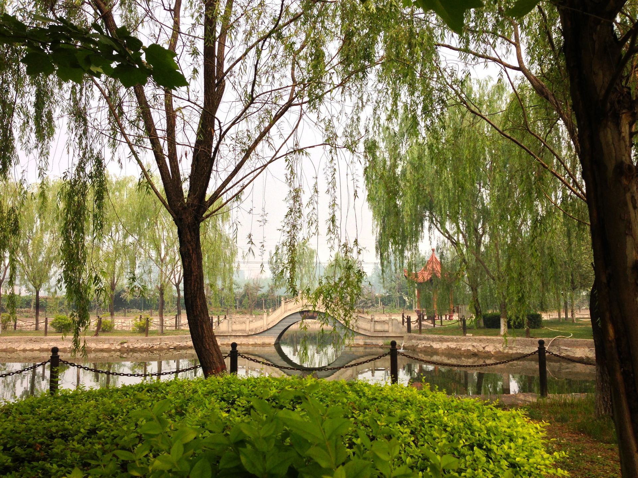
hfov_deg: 55.4
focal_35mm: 33
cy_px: 239
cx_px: 319
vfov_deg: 42.9
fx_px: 608
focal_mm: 4.13
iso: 50
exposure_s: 1/1323
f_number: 2.4
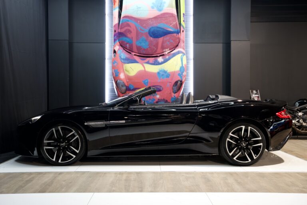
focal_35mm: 34
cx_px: 154
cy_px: 102
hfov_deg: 55.8
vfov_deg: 38.9
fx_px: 290
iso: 1250
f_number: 3.2
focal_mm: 34
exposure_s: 1/60
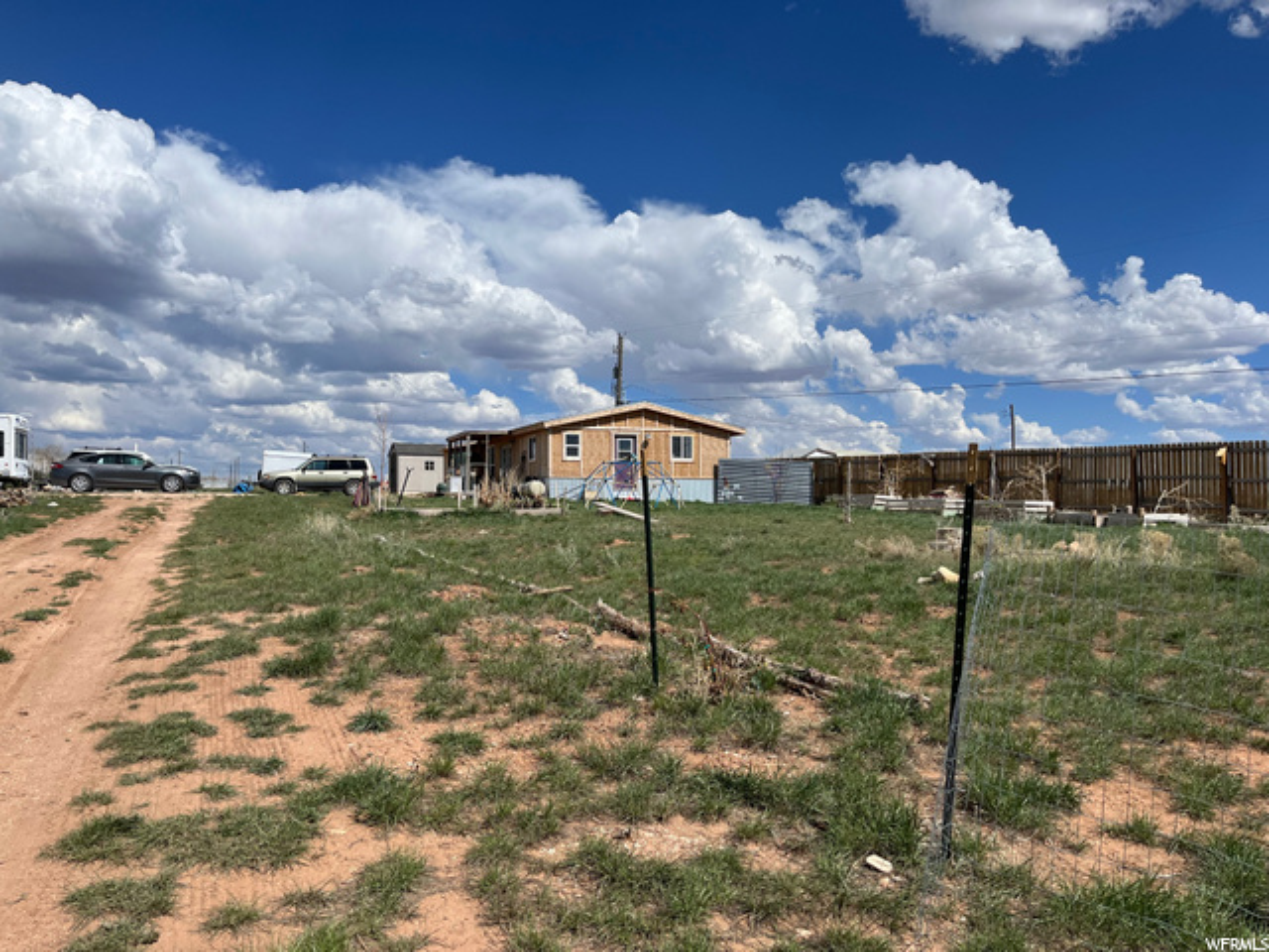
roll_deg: +0.3
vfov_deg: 53.1
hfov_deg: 67.3
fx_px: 953
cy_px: 476
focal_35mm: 26
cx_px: 634
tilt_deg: +1.6
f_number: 1.6
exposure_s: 1/7874
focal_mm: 5.1
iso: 50
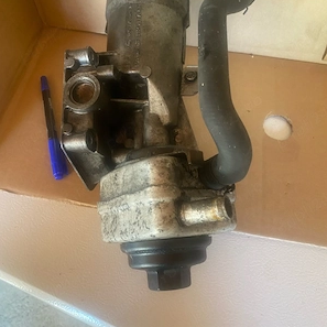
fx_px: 331
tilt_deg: -59.9
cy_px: 135
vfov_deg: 52.3
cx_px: 163
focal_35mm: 31
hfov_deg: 52.5
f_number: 1.8
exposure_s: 1/60
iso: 250
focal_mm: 4.25
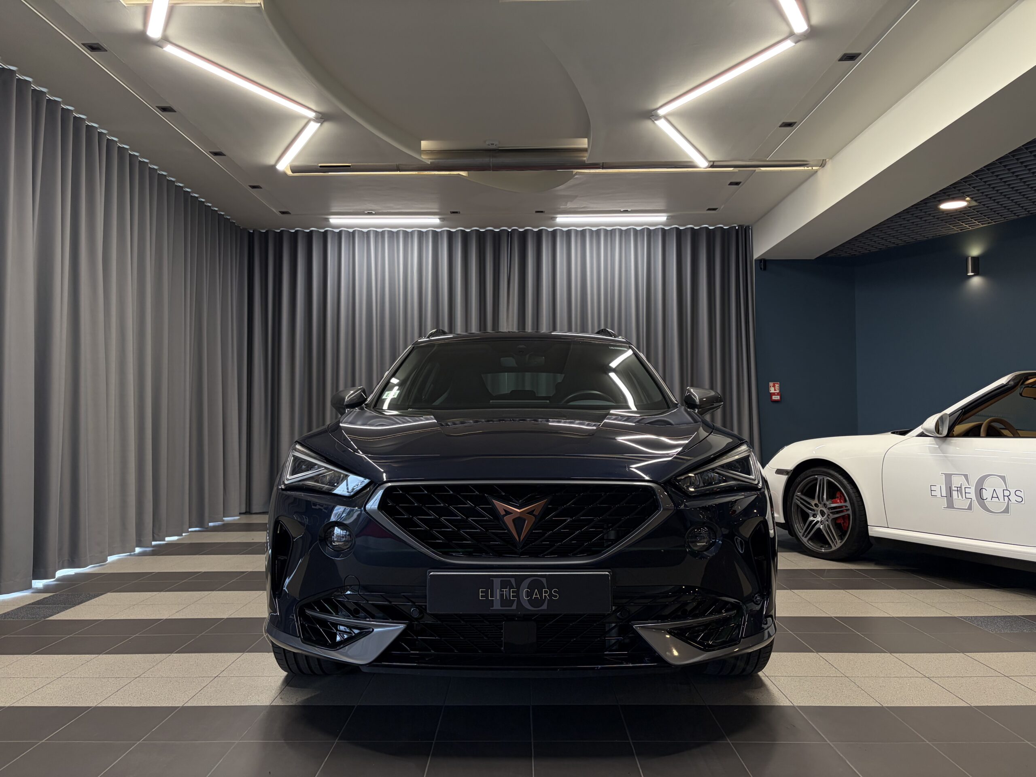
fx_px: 778
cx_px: 518
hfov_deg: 67.3
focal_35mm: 26
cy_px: 388
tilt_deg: +2.5
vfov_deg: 53.1
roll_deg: +0.5
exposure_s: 1/100
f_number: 1.6
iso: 100
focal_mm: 5.96
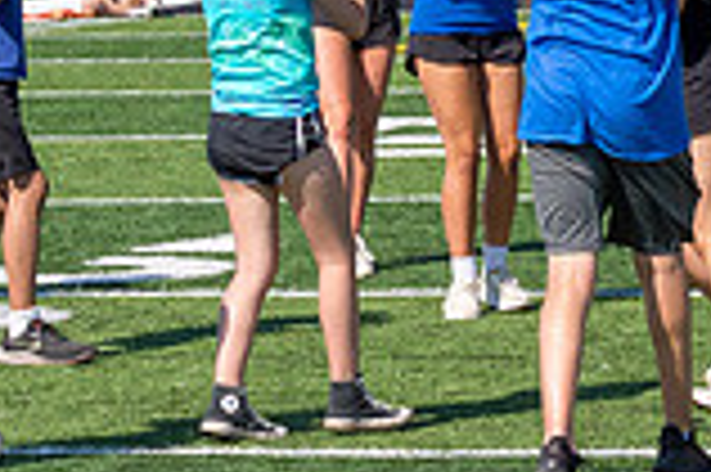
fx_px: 5504
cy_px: 32
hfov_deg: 7.4
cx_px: 709
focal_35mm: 279
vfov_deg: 4.9
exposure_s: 1/500
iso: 1250
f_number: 13
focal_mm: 55
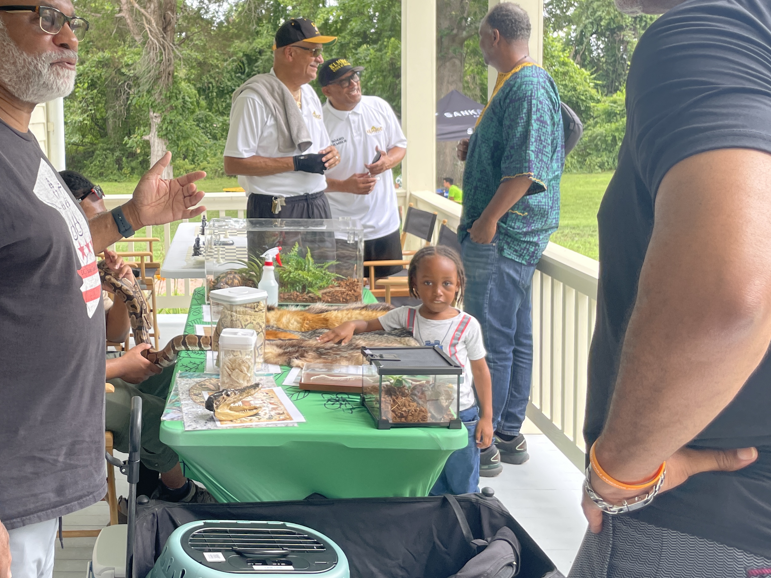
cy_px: 195
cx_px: 211
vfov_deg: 34.1
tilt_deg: -5.4
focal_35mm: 42
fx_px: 935
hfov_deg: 43.6
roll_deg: +1.5
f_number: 1.6
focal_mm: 4.2
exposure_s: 1/235
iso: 32
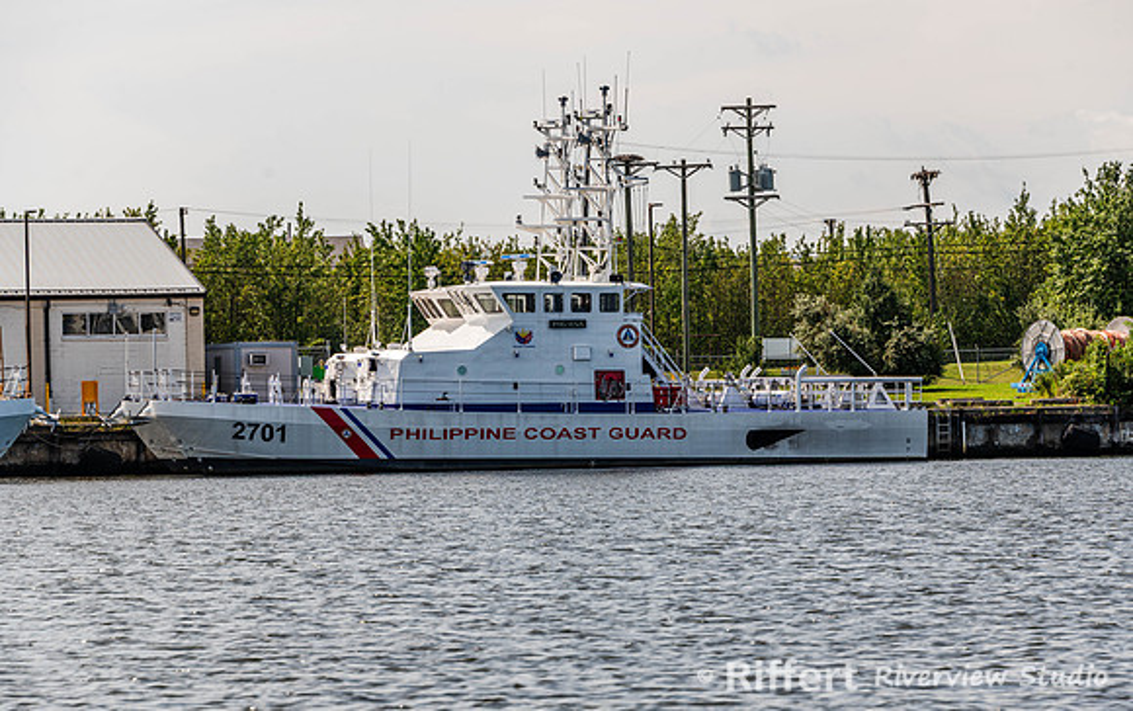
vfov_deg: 7.1
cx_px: 566
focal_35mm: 186
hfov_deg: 11.3
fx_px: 5744
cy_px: 376
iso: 64
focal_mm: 170
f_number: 8
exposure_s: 1/250
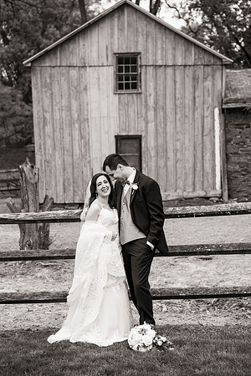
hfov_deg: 20.6
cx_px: 126
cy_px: 188
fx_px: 690
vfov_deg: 30.5
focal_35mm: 66
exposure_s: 1/4000
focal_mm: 66
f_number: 3.5
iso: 640
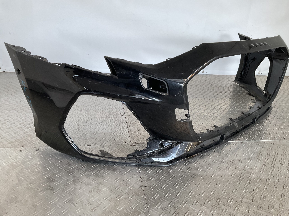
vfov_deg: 48.2
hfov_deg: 61.7
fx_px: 242
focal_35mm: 29
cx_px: 144
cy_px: 108
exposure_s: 1/100
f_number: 1.8
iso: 50
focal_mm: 3
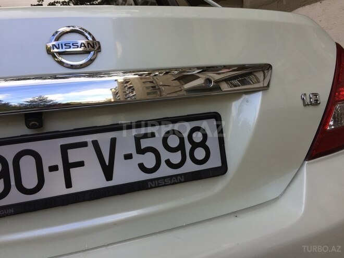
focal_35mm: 29
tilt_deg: -6.9
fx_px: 288
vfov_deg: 48.2
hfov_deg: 61.7
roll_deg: +3.0
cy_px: 129
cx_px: 172
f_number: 2.2
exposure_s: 1/370
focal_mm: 4.15
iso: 32
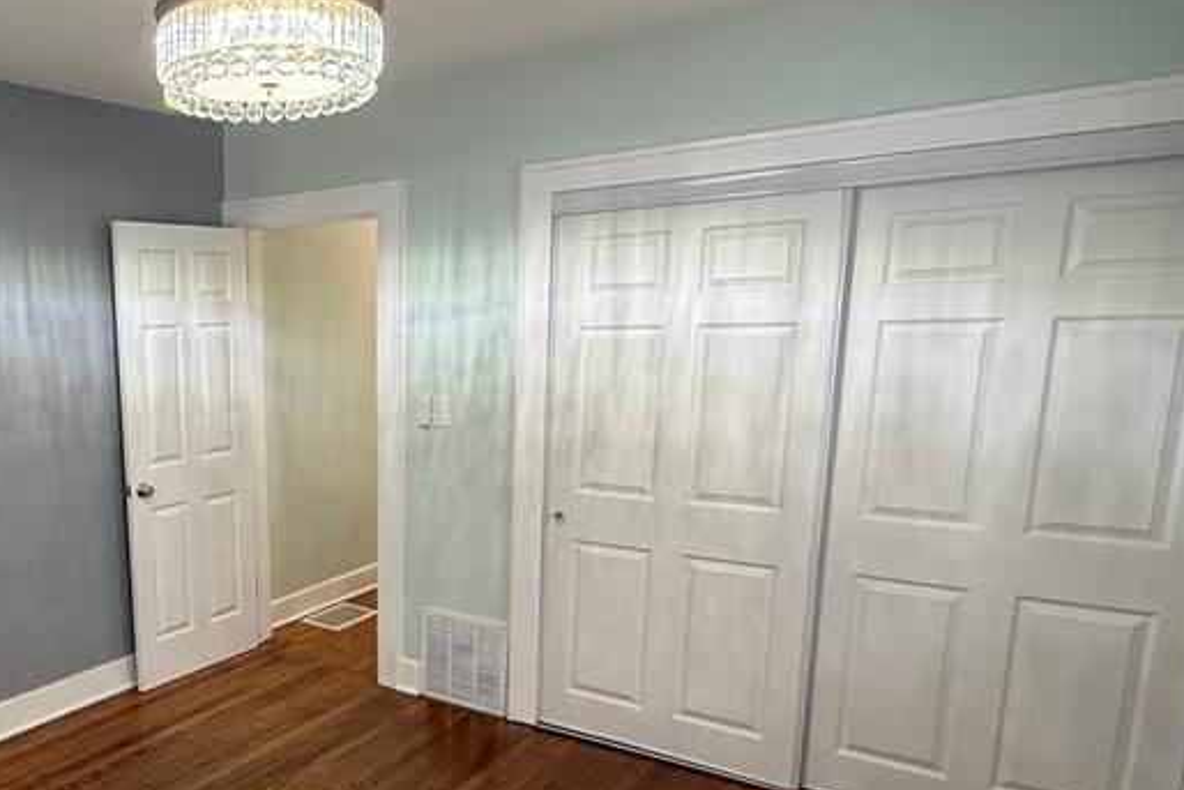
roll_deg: +1.6
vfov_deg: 44.5
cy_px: 504
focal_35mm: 29
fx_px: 954
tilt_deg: -10.7
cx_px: 249
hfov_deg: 59.0
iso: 250
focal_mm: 2.22
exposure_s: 1/120
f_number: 2.2
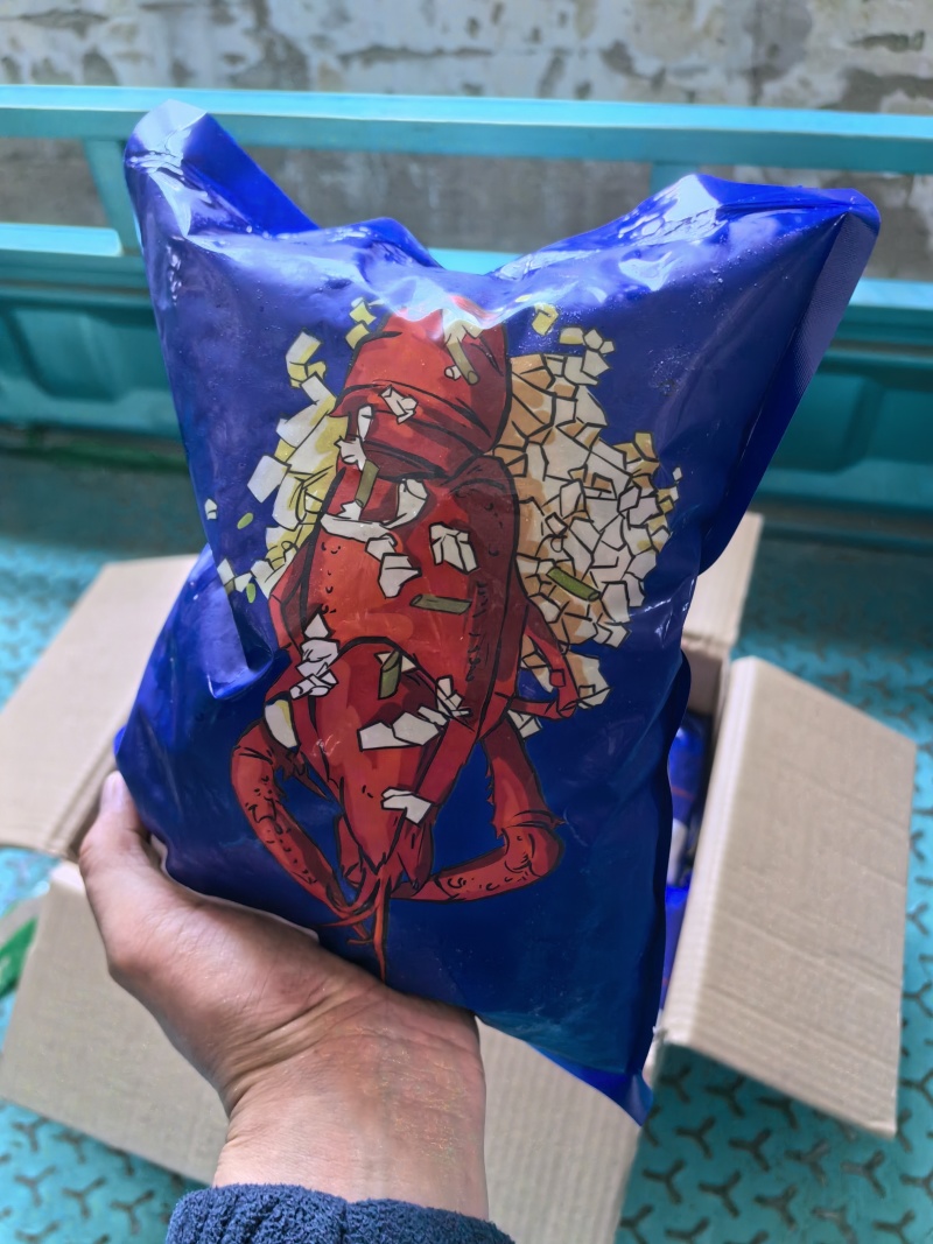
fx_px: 970
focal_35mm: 27
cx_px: 466
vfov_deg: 65.3
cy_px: 622
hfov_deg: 51.3
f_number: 2
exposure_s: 1/100
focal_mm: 5.75
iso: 100
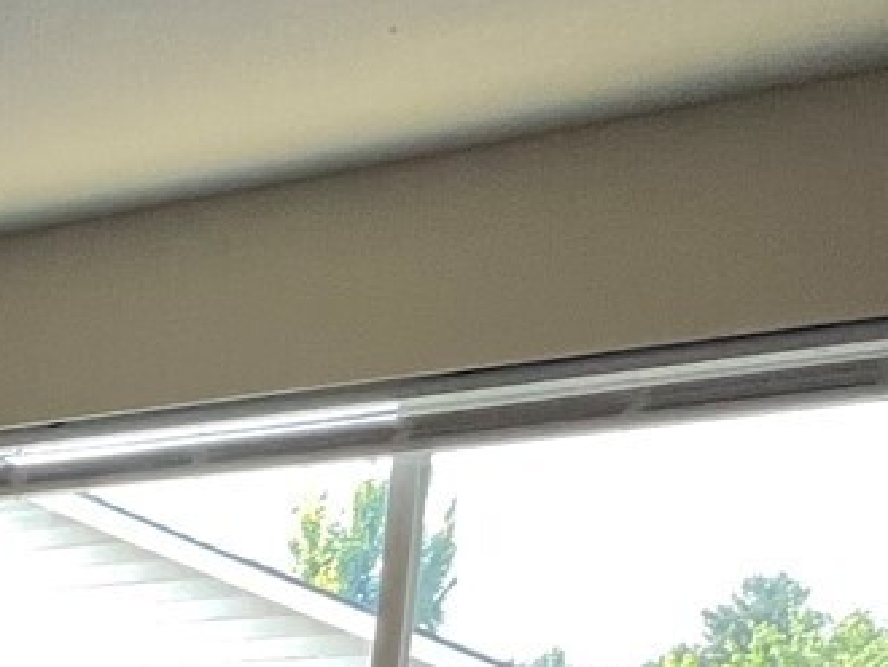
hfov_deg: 21.5
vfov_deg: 18.9
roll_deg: +1.0
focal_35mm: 63
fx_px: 1617
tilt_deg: -12.2
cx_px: -662
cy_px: 1138
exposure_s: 1/120
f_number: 1.8
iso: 160
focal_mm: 1.57
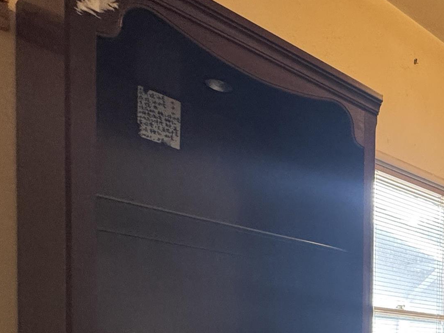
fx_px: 513
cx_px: 540
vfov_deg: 31.3
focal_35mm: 40
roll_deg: -0.7
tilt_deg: -2.1
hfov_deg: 35.9
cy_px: 381
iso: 250
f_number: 2.2
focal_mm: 2.22
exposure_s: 1/60
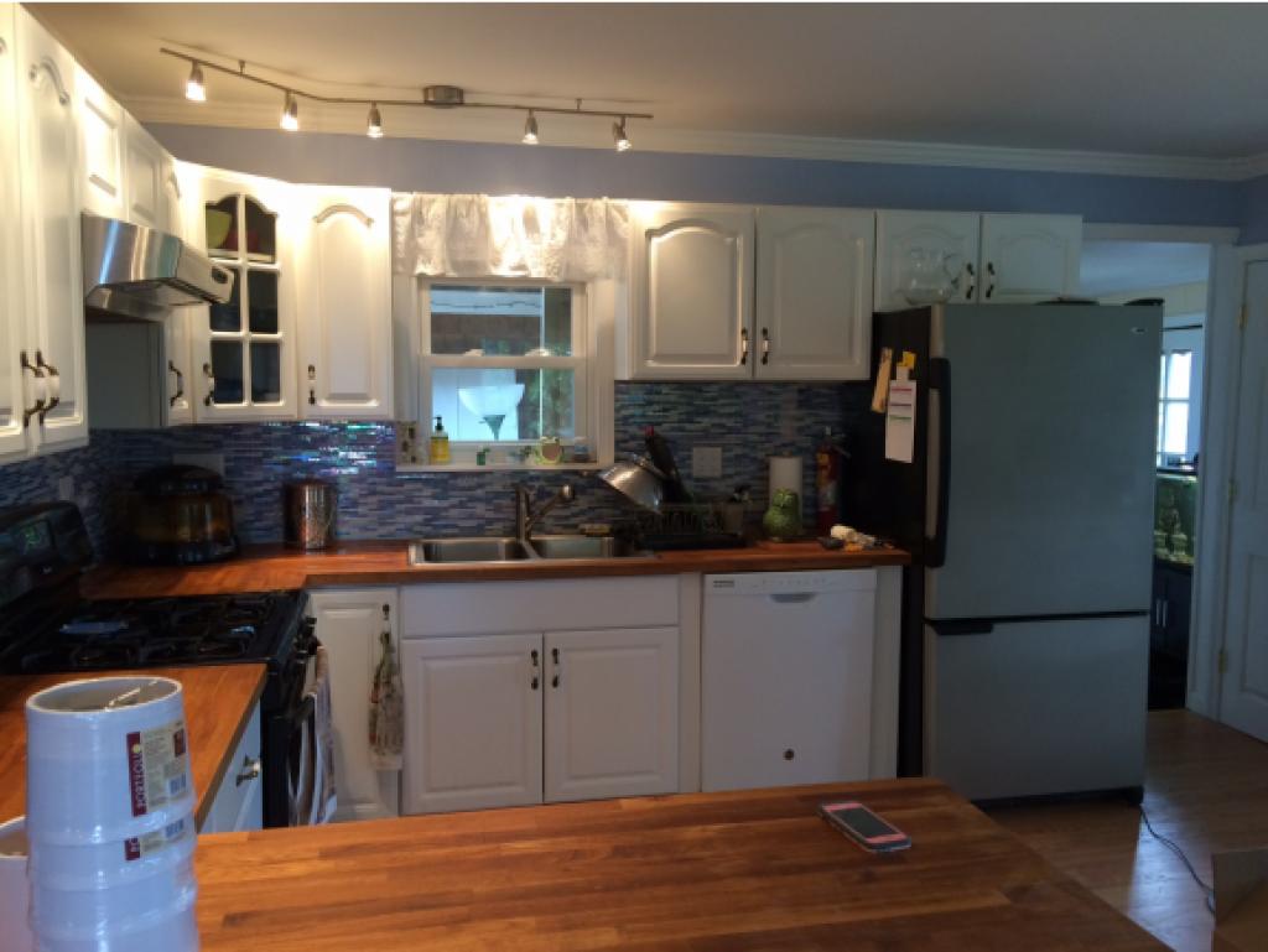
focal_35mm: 29
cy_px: 476
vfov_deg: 48.3
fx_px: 1063
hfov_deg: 61.6
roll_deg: +0.7
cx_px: 634
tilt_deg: -5.3
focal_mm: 4.15
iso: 100
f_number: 2.2
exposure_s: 1/30
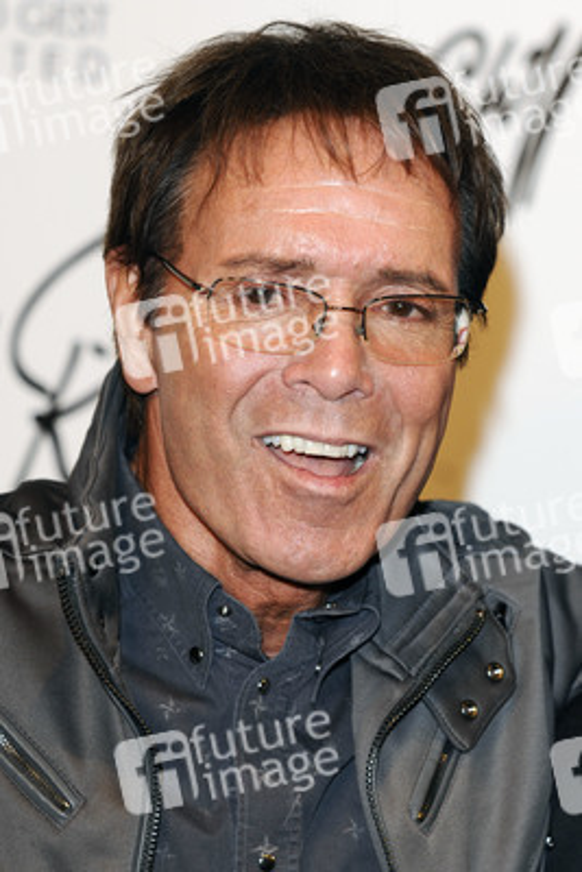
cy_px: 436
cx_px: 291
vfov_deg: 13.0
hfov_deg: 8.7
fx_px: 3816
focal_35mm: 158
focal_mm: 105
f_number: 5
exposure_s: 1/160
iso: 320
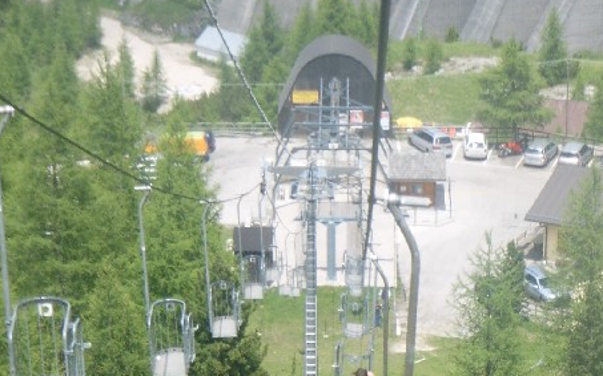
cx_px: 375
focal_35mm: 178
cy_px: 462
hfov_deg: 11.8
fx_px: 2925
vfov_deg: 7.3
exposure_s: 1/125
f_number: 7.7
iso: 50
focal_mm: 16
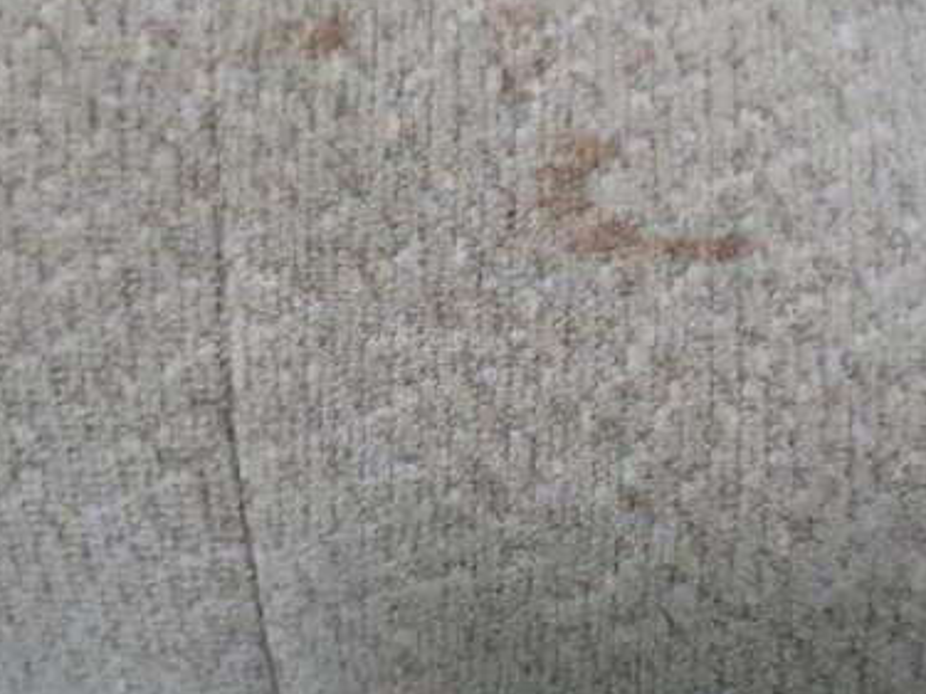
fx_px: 1284
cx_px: 526
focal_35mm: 48
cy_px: 249
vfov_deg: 30.1
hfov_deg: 39.6
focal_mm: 5.4
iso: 200
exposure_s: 1/125
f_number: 2.3
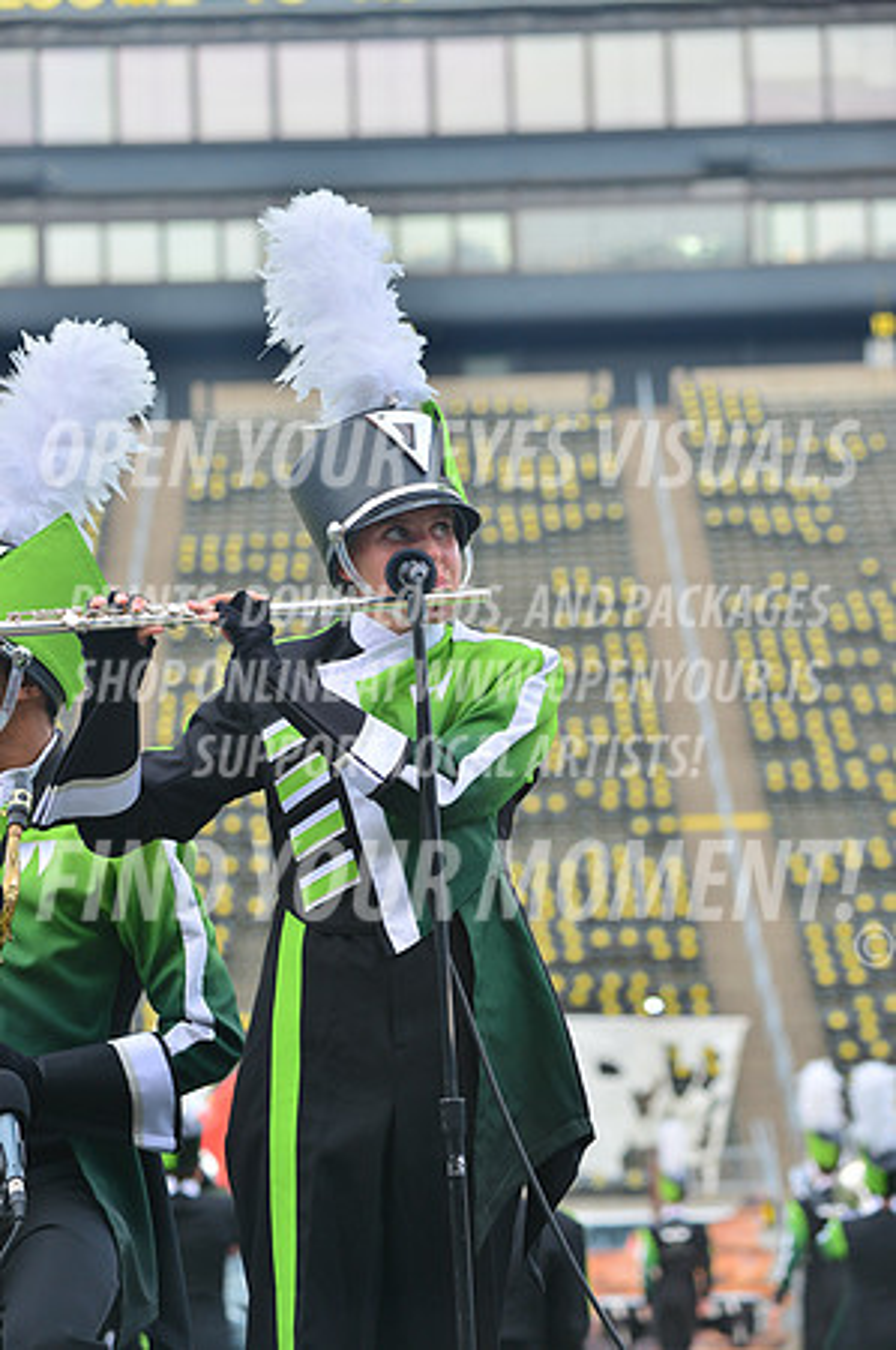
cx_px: 448
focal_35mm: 135
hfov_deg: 10.1
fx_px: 5051
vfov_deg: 15.2
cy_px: 675
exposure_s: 1/500
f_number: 5.6
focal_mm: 135
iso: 200
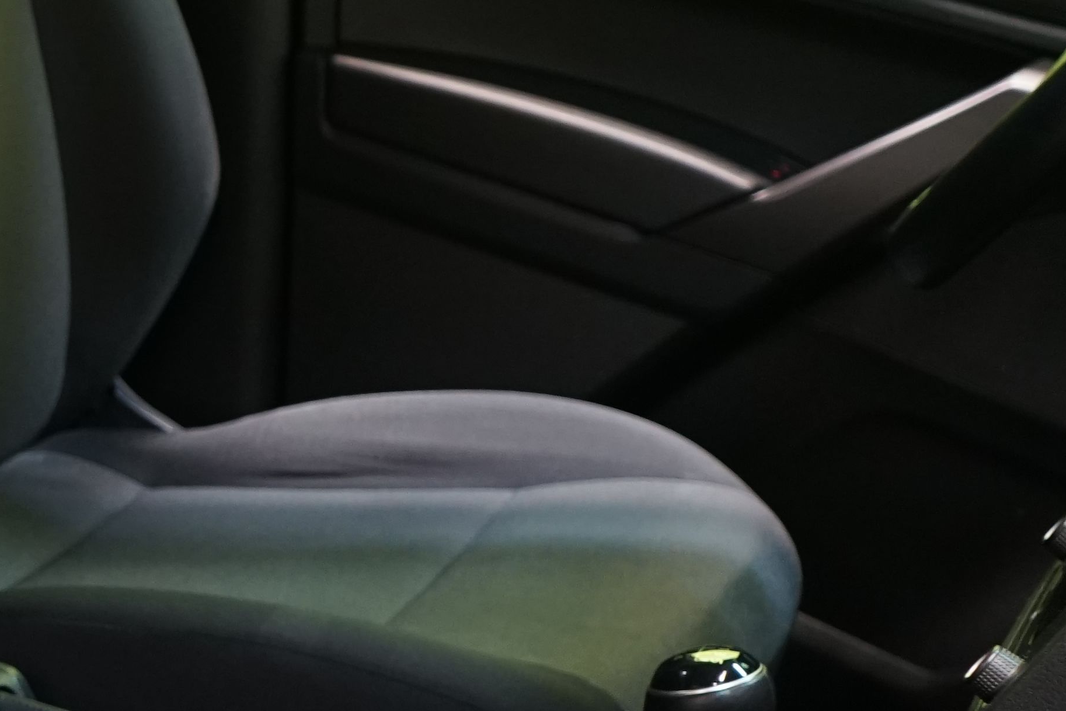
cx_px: -381
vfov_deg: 14.8
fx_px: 2724
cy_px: 439
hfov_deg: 20.0
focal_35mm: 92
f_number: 3.5
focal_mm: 28
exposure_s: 1/30
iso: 1250
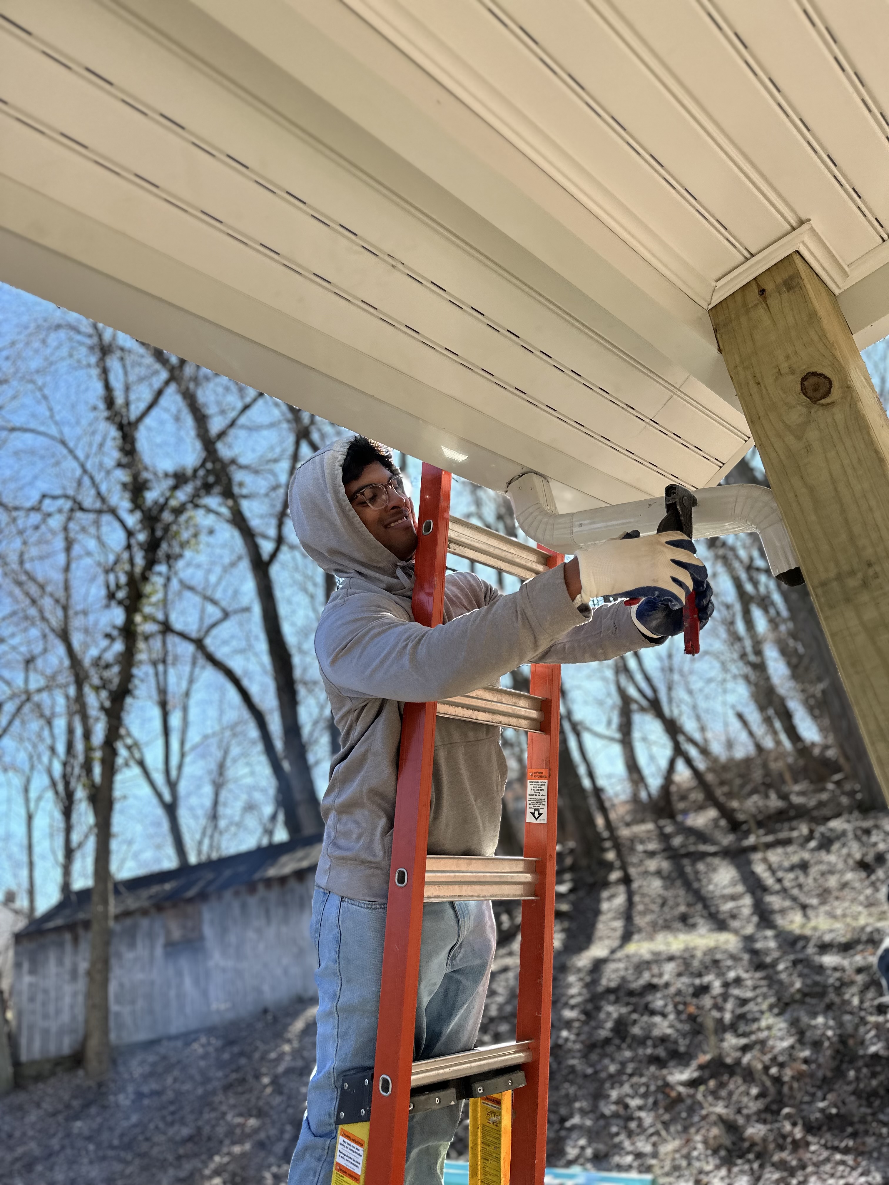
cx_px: 444
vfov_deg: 71.6
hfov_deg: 56.8
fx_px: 822
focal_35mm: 24
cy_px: 592
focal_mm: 6.86
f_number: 1.78
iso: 80
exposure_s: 1/1198
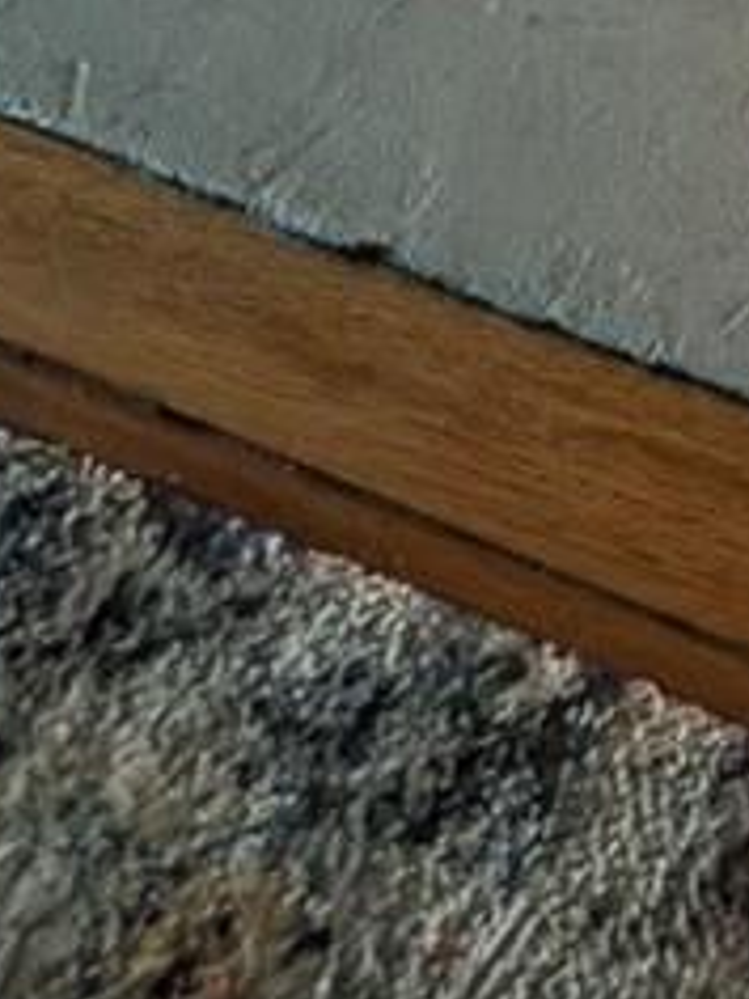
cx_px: 1705
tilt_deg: -33.1
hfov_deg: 10.6
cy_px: -952
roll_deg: +1.4
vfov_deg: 13.9
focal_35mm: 122
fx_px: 3520
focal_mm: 6.76
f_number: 1.78
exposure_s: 1/2
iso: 1250
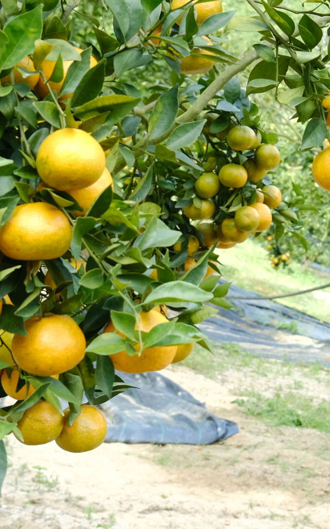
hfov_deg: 16.3
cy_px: 171
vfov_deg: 26.3
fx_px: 1123
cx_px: 357
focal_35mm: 78
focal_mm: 23.5
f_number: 4.5
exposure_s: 1/320
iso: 500
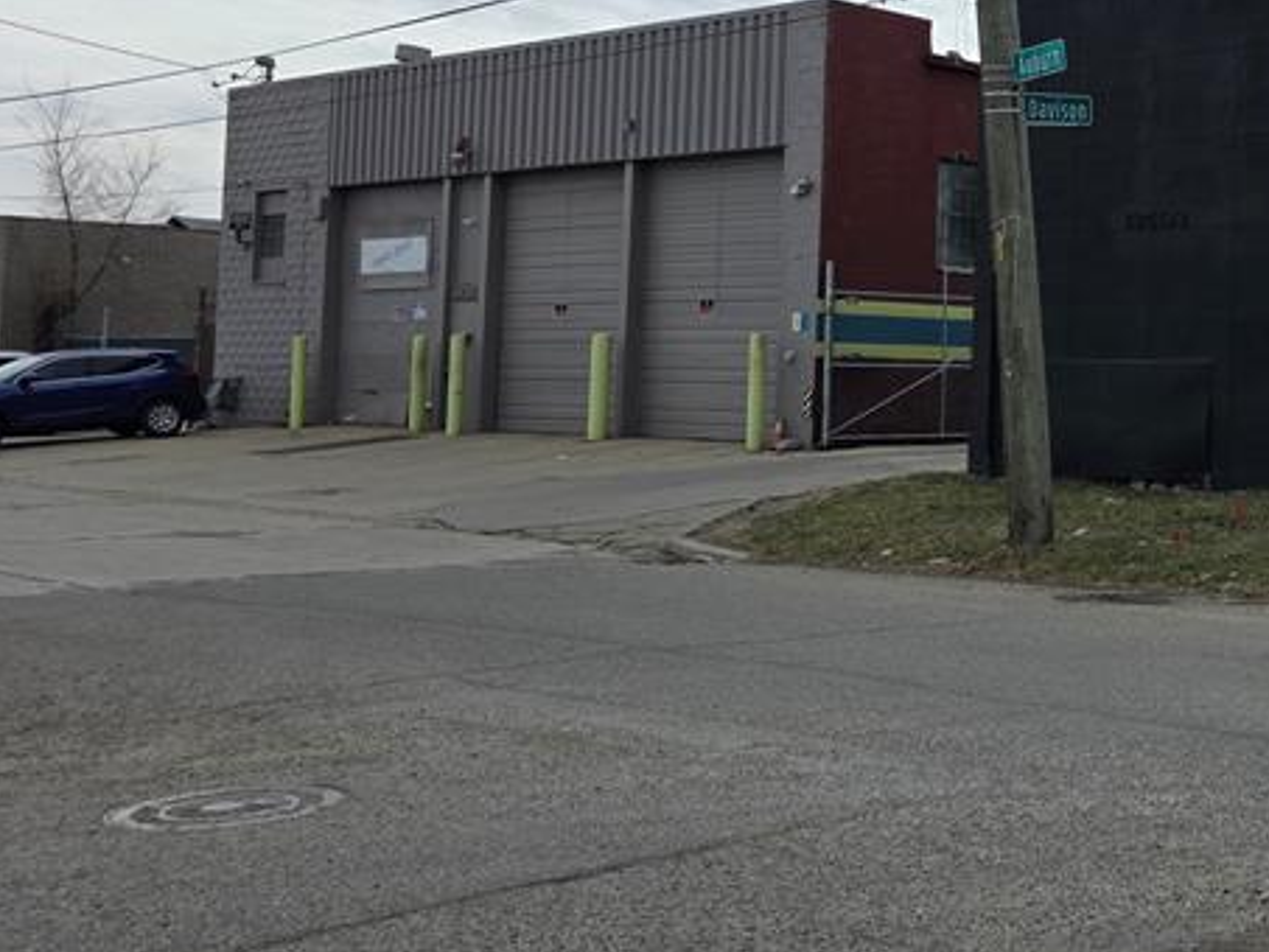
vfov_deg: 27.7
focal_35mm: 52
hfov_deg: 32.6
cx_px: 1381
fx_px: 1907
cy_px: 260
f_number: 1.7
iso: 64
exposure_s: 1/7944
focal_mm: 6.3
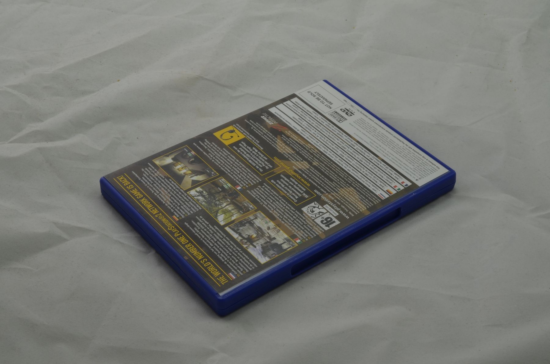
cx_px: 275
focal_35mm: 60
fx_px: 915
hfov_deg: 33.5
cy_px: 182
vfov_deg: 22.5
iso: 100
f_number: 20
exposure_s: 1/3
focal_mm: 40
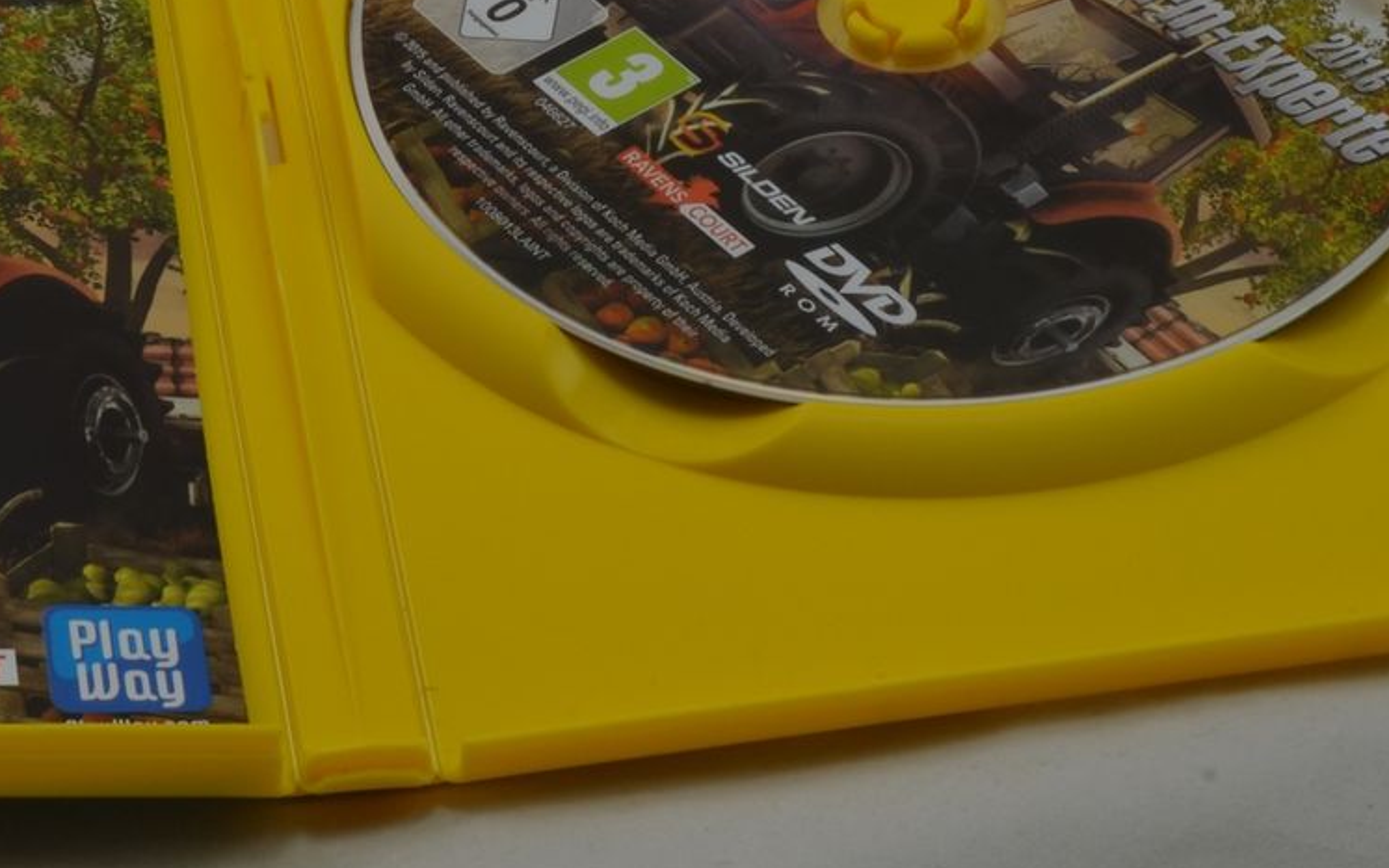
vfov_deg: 8.9
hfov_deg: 14.2
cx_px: 389
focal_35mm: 147
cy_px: -5
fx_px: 5565
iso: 100
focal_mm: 40
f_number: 20
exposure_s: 1/2.5
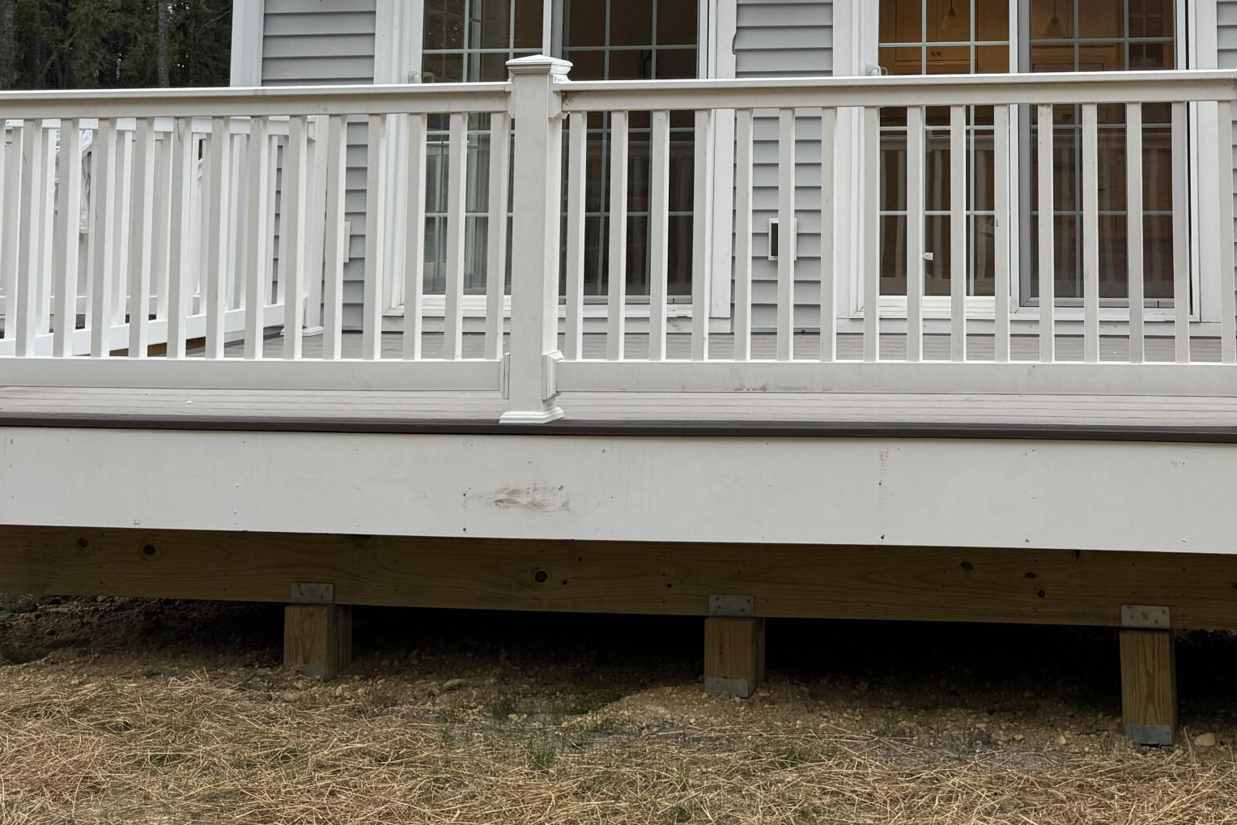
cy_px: 36
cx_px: 1023
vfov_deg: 26.3
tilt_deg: +3.9
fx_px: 1684
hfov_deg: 38.5
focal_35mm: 49
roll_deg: -0.1
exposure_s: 1/210
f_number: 1.78
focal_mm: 6.76
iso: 64
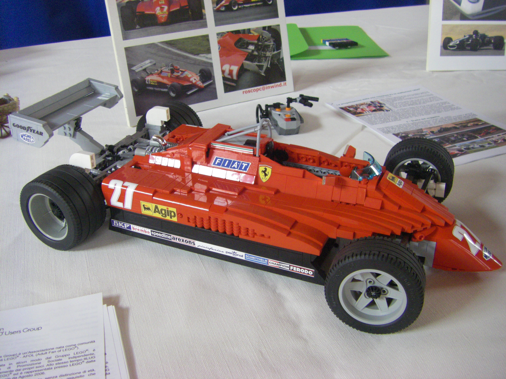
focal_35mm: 38
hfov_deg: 49.0
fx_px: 555
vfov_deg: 37.7
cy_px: 190
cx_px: 253
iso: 400
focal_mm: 6.3
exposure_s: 1/50
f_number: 3.5
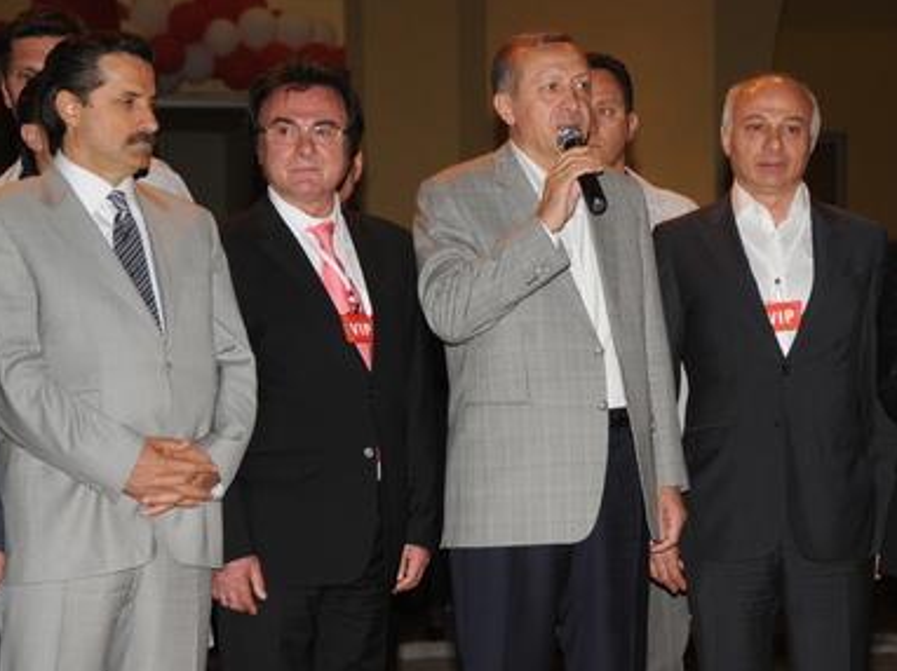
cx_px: 549
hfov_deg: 13.6
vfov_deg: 10.2
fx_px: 3755
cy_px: 351
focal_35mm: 145
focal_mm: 80
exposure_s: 1/60
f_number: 5.6
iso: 400
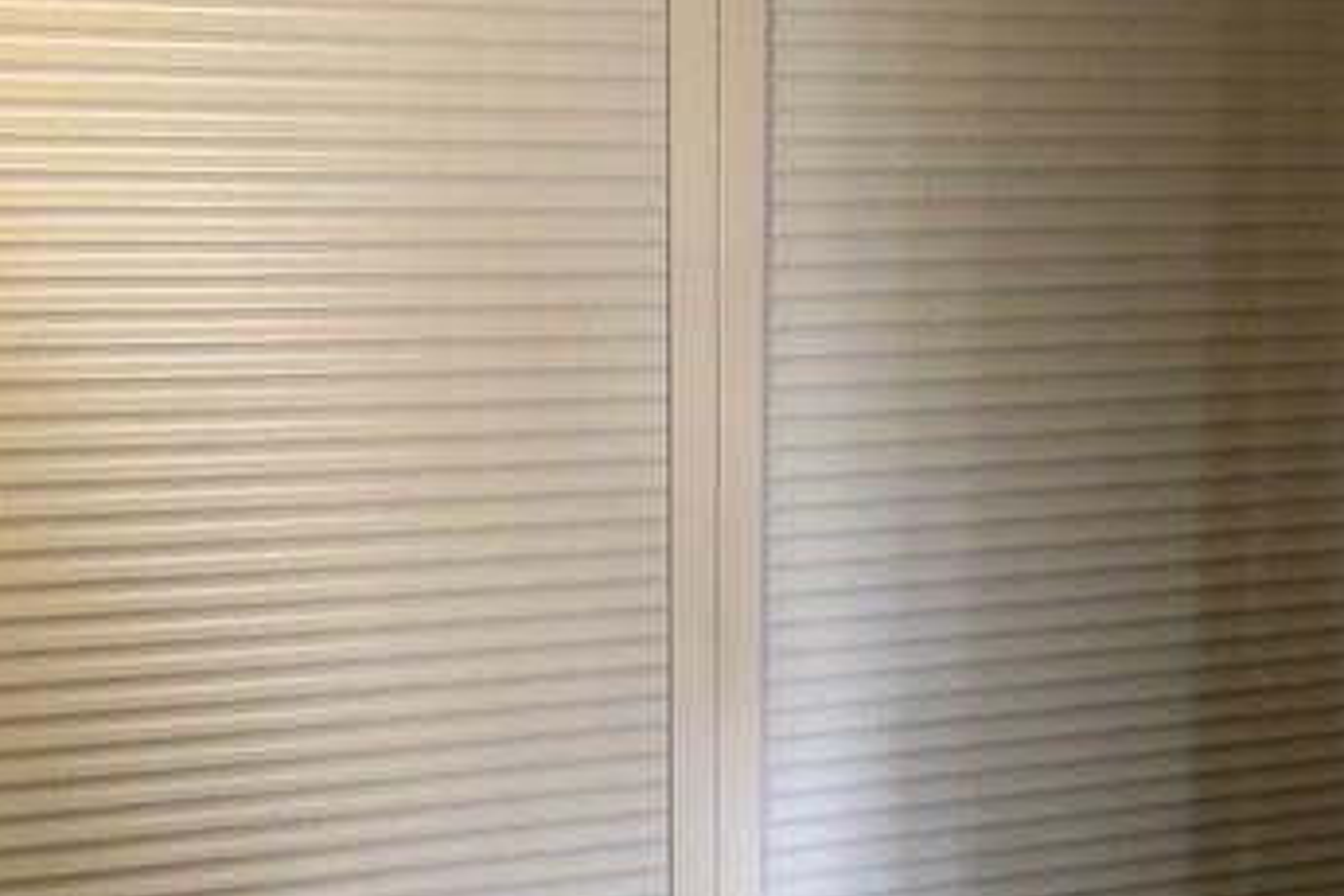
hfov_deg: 36.9
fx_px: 2016
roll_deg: +1.0
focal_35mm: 54
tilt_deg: -9.2
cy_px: 612
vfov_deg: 24.9
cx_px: 670
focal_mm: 4
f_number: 1.8
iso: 100
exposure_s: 1/8
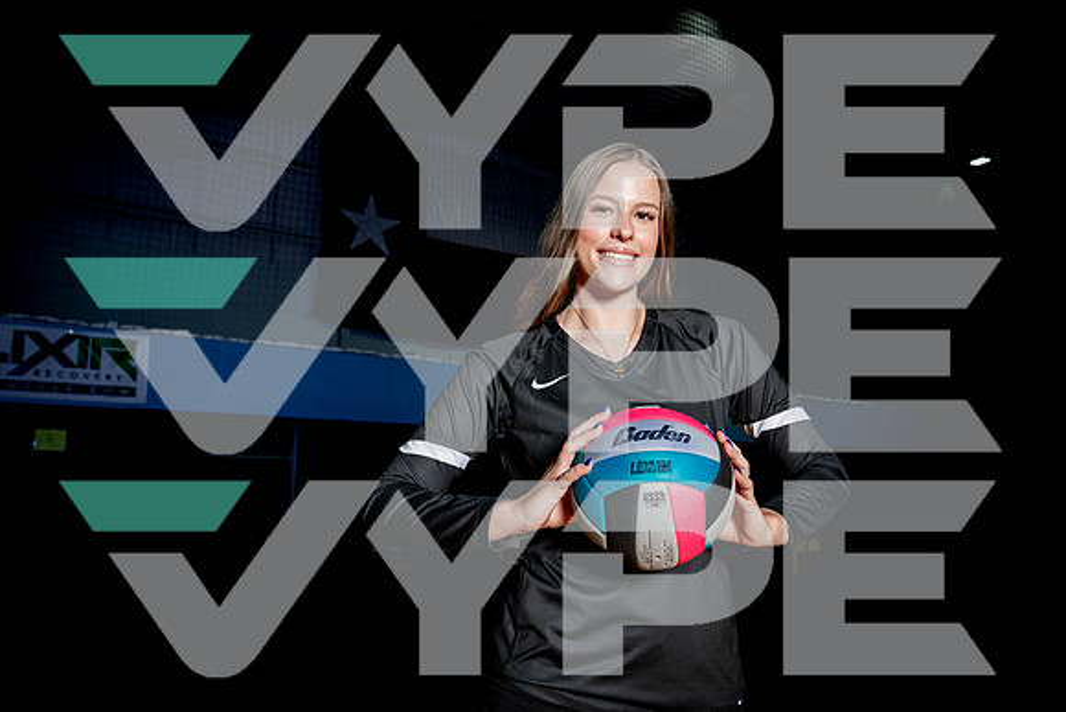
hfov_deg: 65.2
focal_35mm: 28
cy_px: 356
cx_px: 533
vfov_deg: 46.2
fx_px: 834
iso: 250
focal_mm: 28
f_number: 4.5
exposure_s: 1/200
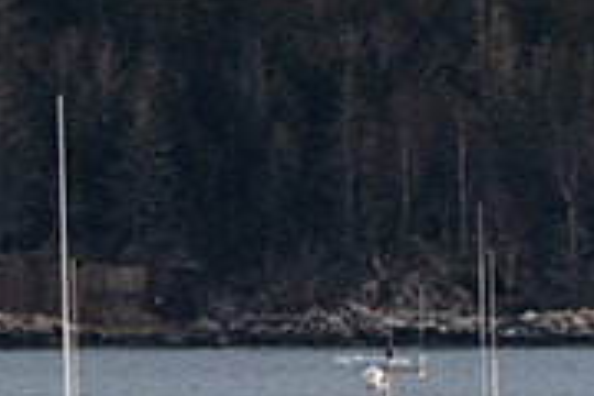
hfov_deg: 1.5
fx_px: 22933
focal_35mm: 1390
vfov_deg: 1.0
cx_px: -109
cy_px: 219
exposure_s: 1/400
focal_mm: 391
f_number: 8
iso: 400
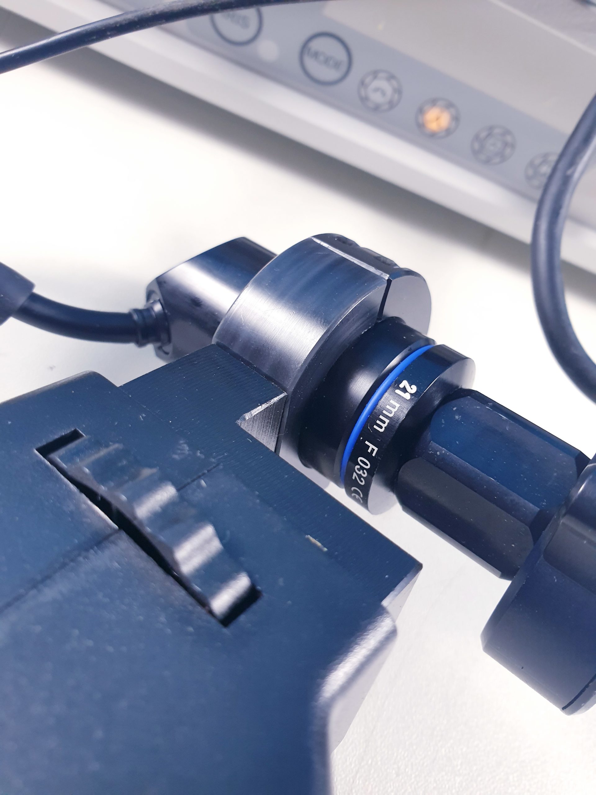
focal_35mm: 26
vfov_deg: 67.3
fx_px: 597
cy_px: 398
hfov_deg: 53.1
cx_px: 298
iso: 160
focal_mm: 4.3
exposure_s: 1/50
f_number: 2.4
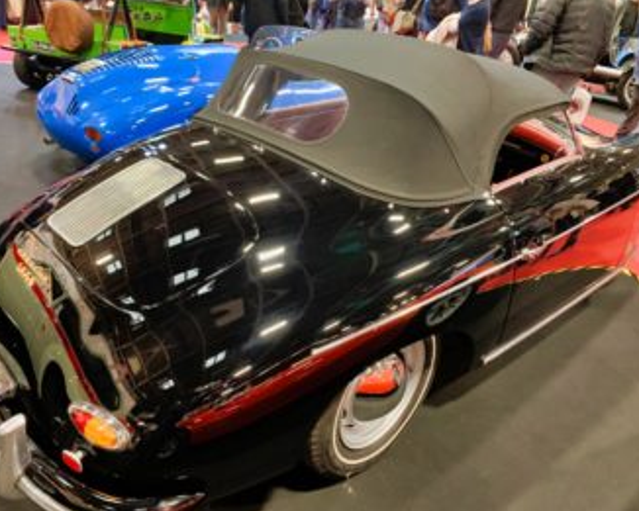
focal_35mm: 28
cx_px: 312
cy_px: 258
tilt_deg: -28.1
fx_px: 530
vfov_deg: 51.6
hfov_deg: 62.2
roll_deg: -6.2
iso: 320
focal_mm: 4.25
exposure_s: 1/25
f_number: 1.8
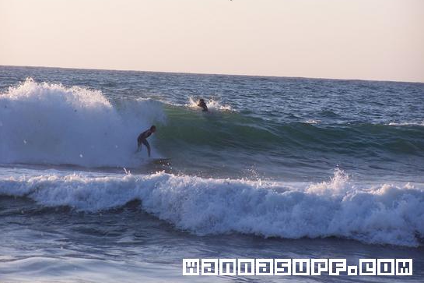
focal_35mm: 219
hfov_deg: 9.4
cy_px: 125
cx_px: 211
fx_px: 2578
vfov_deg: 6.3
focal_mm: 34.6
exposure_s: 1/350
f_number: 3.2
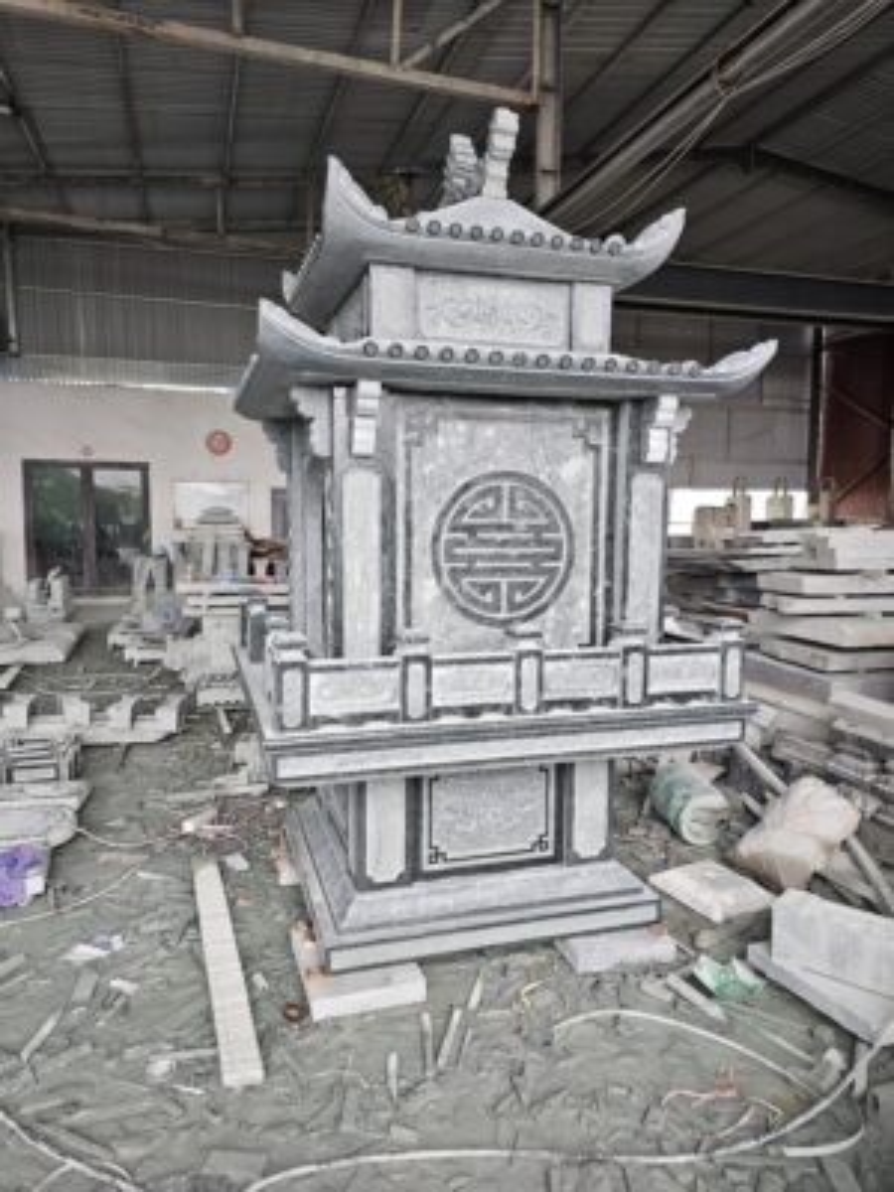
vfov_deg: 73.9
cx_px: 447
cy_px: 596
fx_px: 792
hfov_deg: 58.9
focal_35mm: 23
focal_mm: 6.3
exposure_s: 1/74
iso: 200
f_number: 1.7
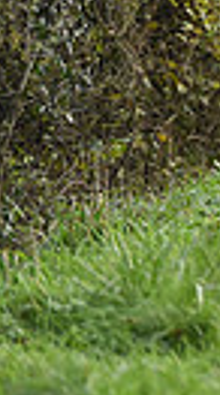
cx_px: 814
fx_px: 9233
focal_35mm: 884
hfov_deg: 1.4
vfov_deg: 2.4
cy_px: -151
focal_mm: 190
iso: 1600
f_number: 3.5
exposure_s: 1/1000
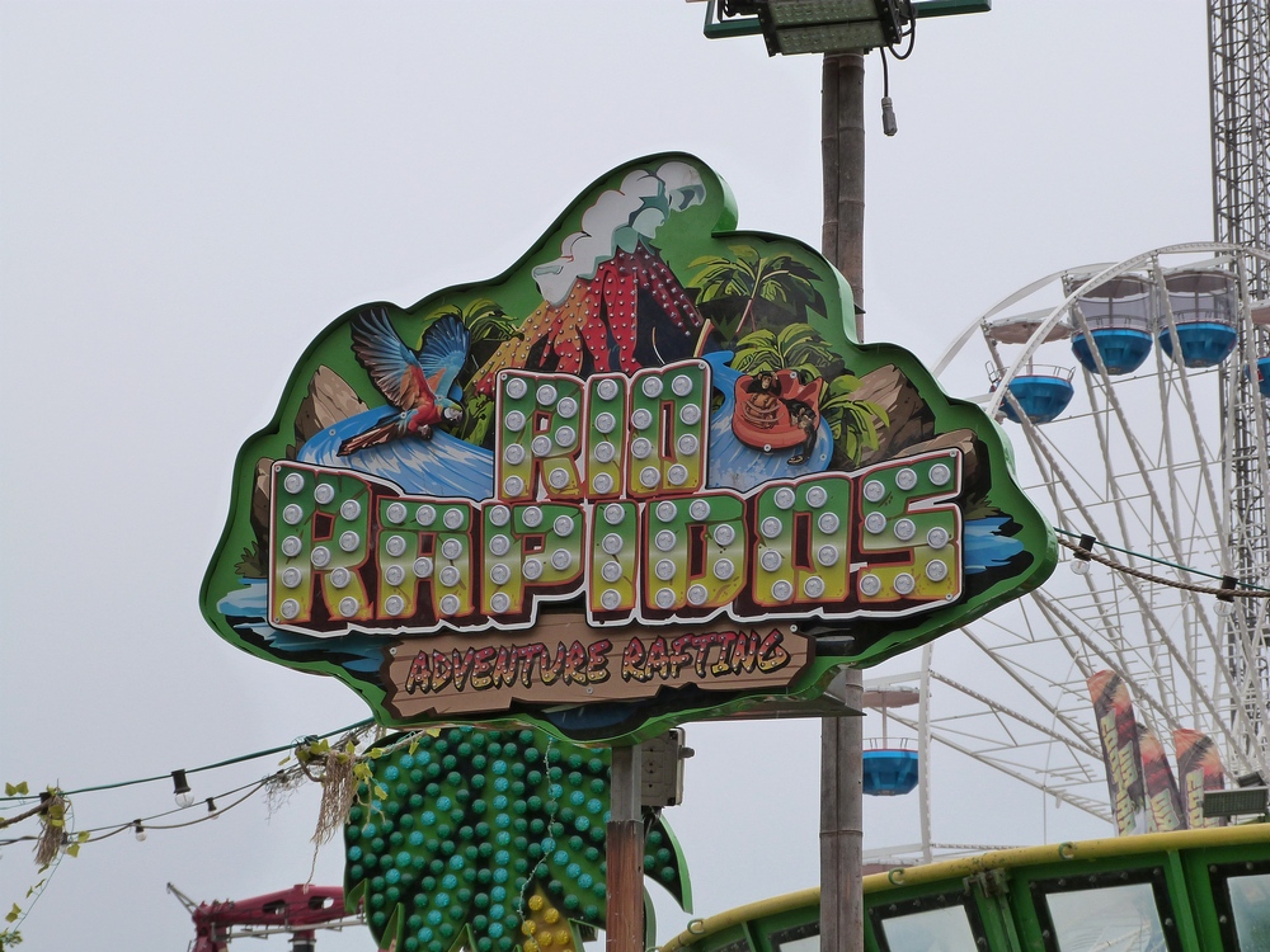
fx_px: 4256
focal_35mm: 116
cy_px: 476
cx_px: 635
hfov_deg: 17.0
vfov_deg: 12.8
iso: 160
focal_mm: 20.8
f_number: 5.6
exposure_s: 1/500
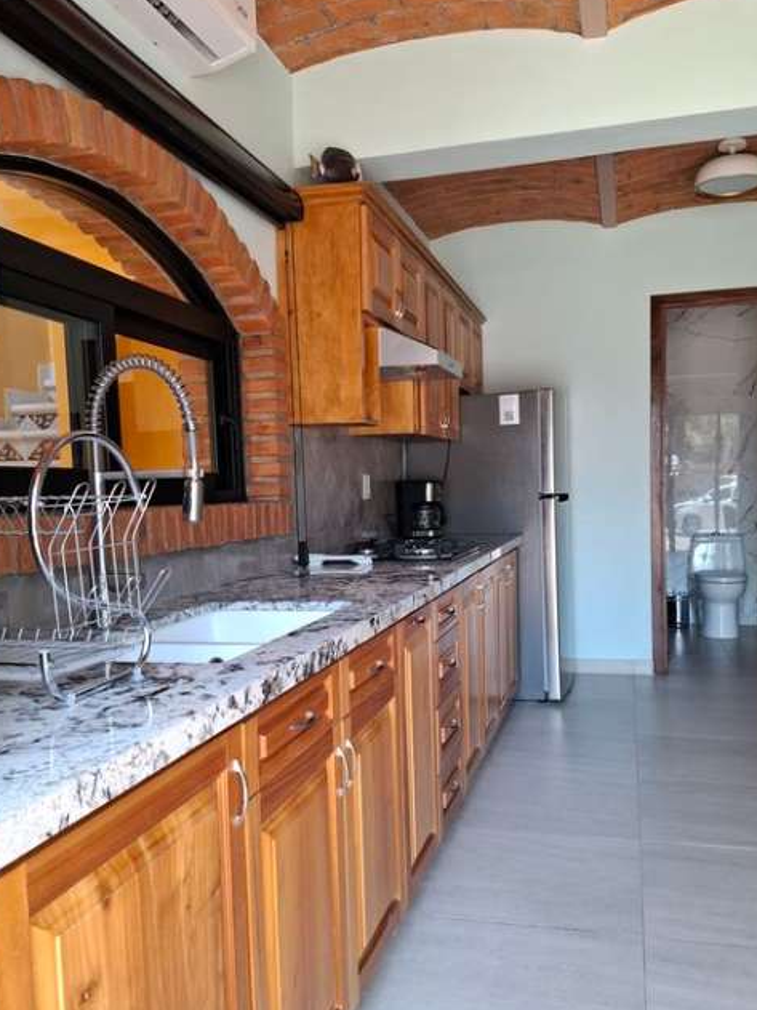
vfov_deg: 63.4
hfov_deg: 49.7
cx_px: 413
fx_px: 817
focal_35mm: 28
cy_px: 539
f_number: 1.8
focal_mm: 5.54
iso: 100
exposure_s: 1/120
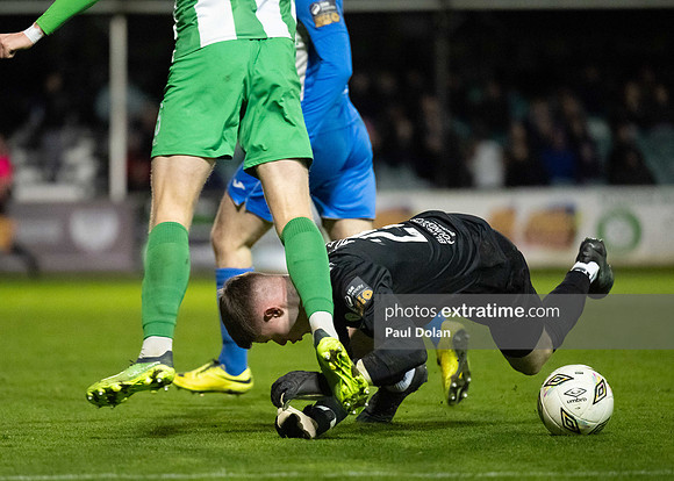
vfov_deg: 5.2
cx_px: 257
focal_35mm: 279
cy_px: 296
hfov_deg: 7.2
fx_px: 5337
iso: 8000
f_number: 2.8
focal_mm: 200
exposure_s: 1/1250
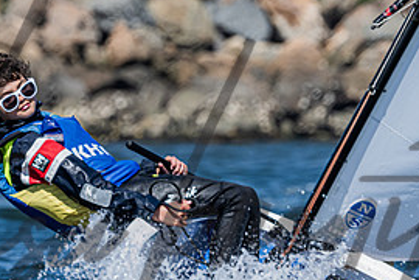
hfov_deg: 1.8
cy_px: 310
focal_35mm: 1127
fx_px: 13116
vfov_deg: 1.2
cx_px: 129
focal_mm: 400
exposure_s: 1/1000
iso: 320
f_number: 8
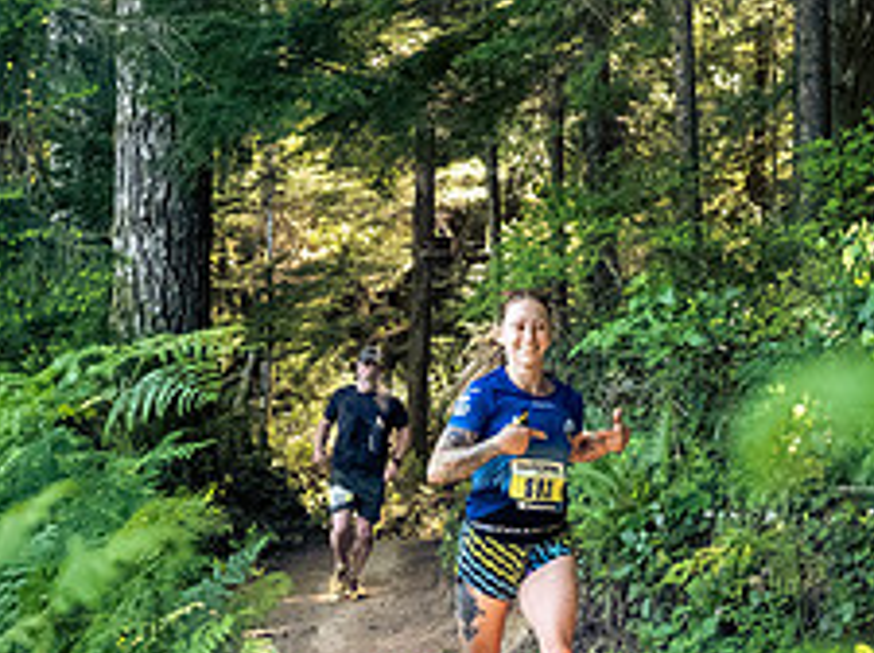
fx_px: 1563
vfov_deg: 22.8
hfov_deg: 31.1
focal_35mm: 62
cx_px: 311
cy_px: 624
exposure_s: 1/1000
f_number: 2.8
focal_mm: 12
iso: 4000
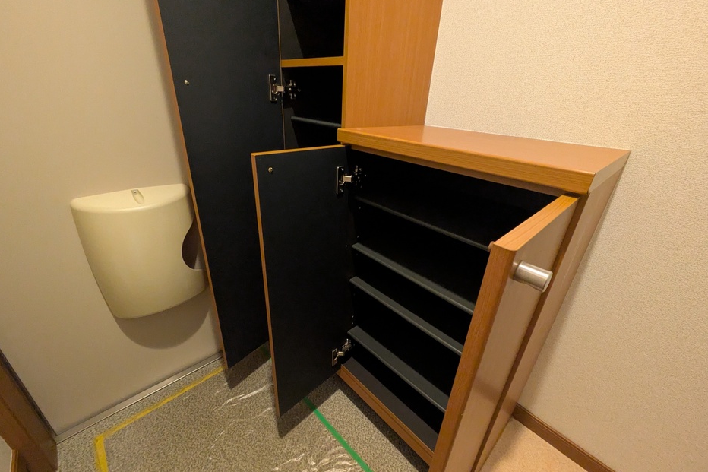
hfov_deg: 100.4
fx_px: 295
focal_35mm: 15
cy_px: 232
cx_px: 357
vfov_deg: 77.3
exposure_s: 1/24
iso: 800
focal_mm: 1.83
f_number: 2.2
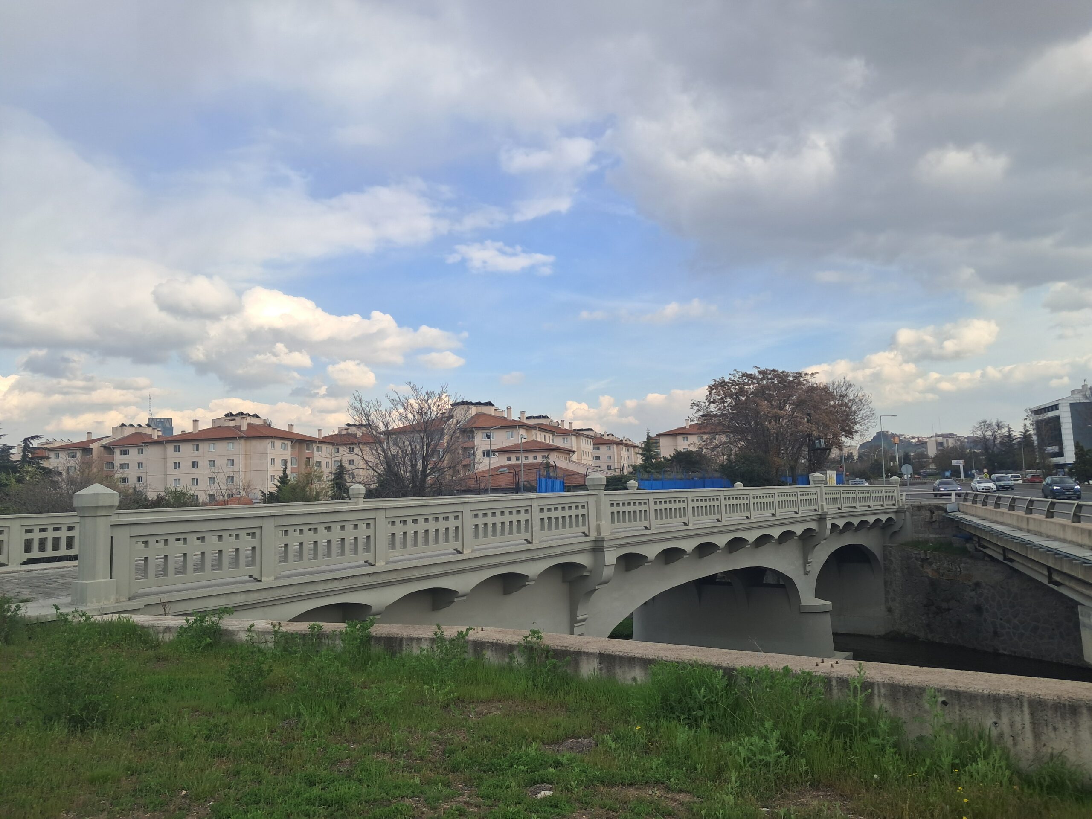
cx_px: 546
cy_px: 410
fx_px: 852
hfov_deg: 65.3
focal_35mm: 27
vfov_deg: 51.4
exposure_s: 1/294
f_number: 1.8
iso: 50
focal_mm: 4
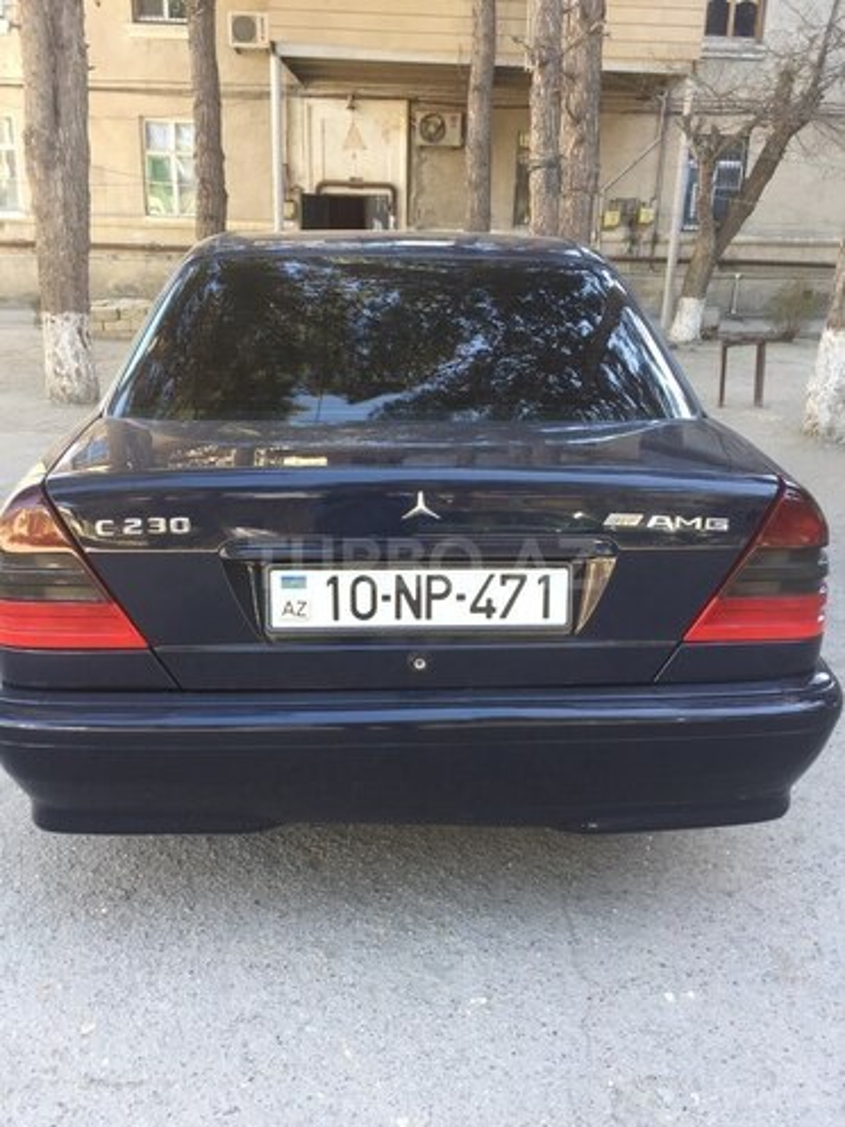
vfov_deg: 61.7
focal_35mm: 29
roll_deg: -1.6
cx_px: 422
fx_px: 944
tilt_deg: -18.9
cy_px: 564
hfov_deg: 48.2
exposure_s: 1/100
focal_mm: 4.15
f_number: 2.2
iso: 50
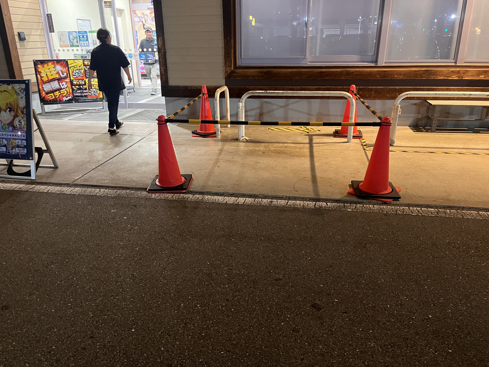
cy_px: 184
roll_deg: +0.5
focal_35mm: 26
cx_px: 244
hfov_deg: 67.3
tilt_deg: -21.7
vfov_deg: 53.1
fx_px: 367
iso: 500
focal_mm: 5.1
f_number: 1.6
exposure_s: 1/30
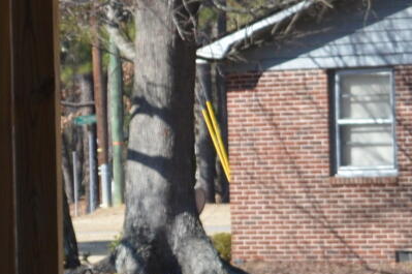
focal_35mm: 327
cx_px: -583
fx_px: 3735
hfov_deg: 6.0
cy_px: 195
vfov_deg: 4.2
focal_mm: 29
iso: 100
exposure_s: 1/200
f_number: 7.1
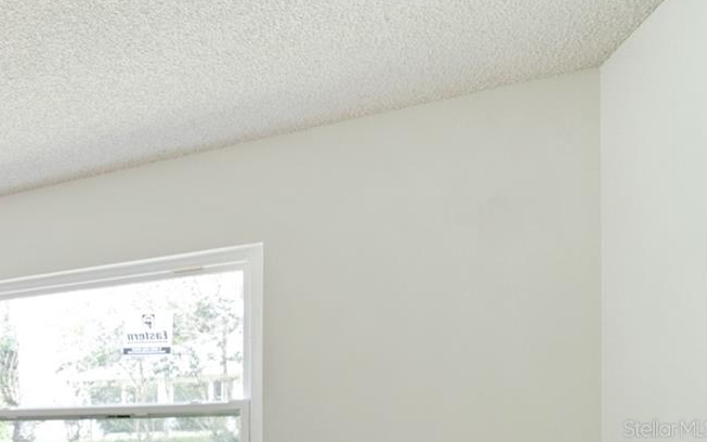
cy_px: 428
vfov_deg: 37.9
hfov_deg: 41.7
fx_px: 578
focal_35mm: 30
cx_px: -146
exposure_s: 1/30
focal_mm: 12
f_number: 9
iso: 800
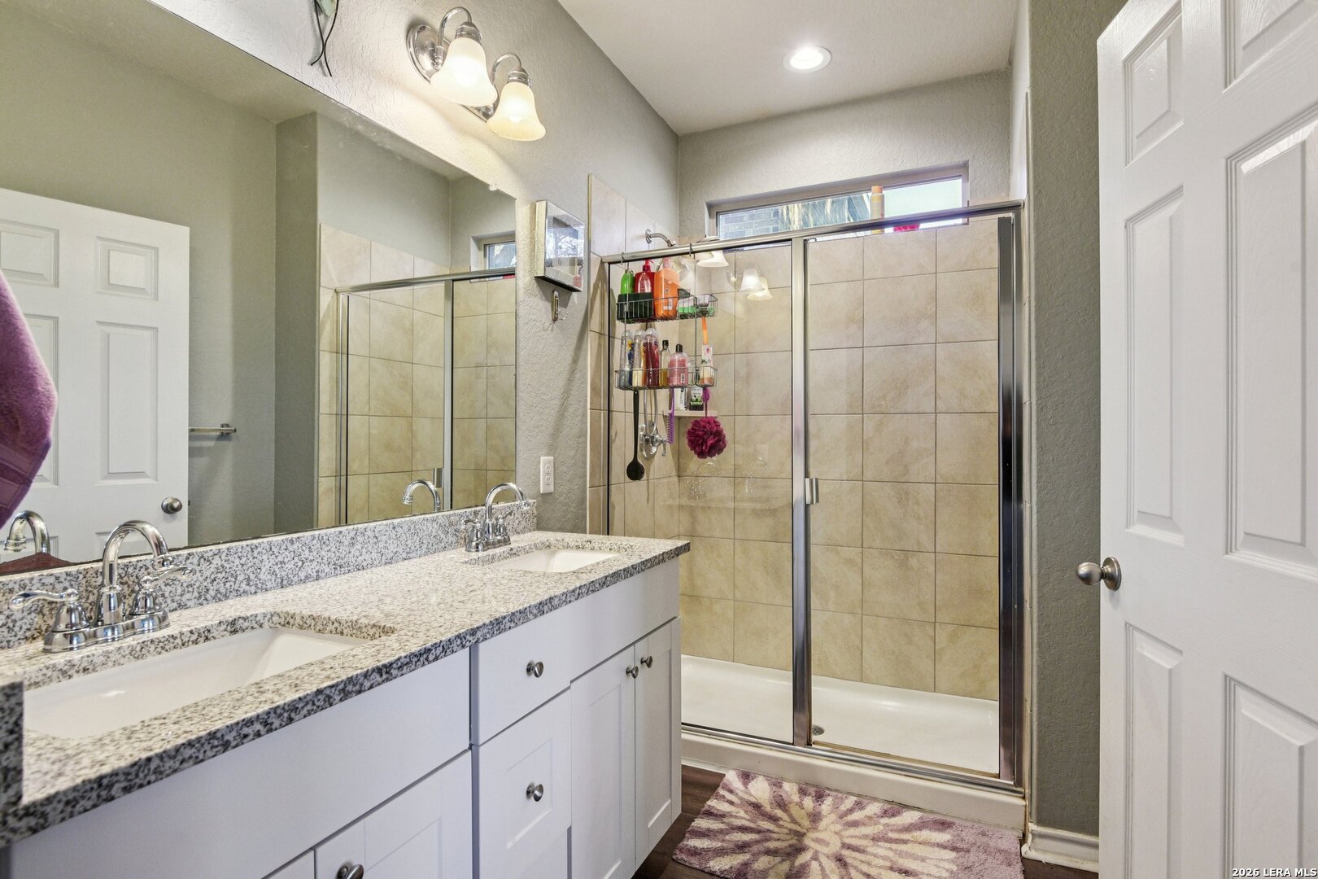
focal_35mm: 18
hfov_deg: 90.0
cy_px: 440
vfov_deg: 67.4
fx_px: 659
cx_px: 659
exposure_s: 1/20
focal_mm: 18
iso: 1400
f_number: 8
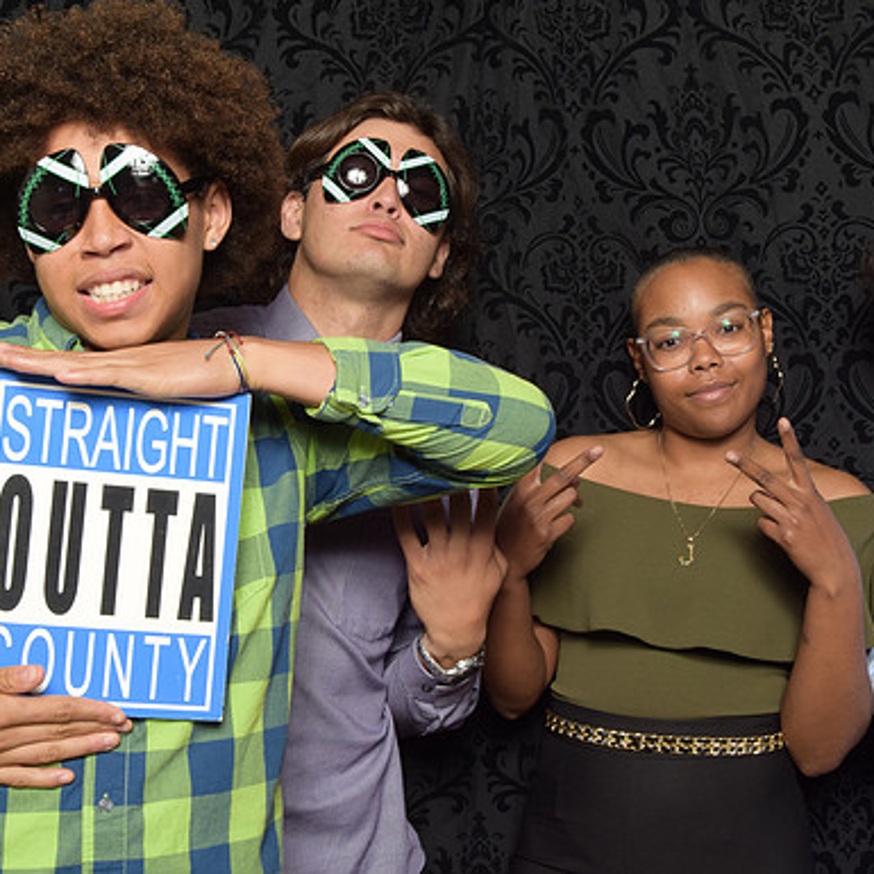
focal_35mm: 50
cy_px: 437
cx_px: 474
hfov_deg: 34.0
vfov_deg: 34.0
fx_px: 1428
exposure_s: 1/60
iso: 500
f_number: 20
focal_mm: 26
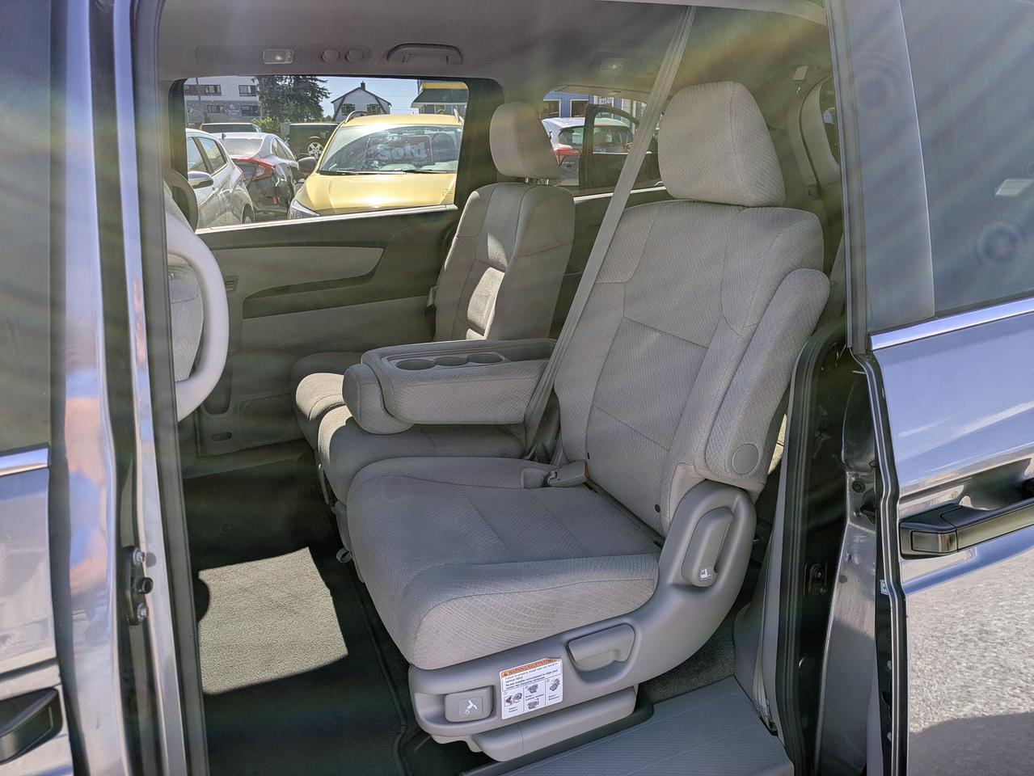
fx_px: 747
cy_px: 388
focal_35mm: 25
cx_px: 517
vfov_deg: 54.9
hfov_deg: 69.4
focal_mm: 5.43
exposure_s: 1/551
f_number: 1.89
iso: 40
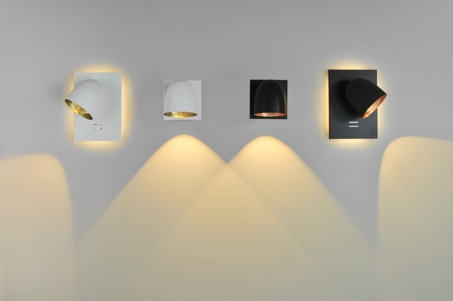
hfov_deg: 53.2
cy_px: 150
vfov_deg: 36.8
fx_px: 452
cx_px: 226
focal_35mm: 36
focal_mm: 24
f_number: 8
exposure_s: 1/50
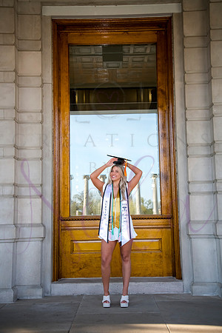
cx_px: 111
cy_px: 166
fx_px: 407
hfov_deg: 30.5
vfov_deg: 44.5
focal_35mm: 44
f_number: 7.1
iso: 500
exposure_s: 1/500
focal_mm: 44
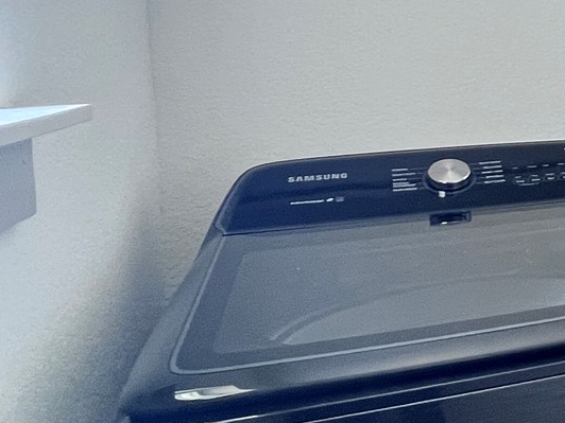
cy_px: 95
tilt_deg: -4.1
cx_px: 821
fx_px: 816
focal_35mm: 50
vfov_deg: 28.6
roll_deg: +1.3
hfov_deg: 27.8
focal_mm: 1.57
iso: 200
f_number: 1.8
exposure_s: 1/60
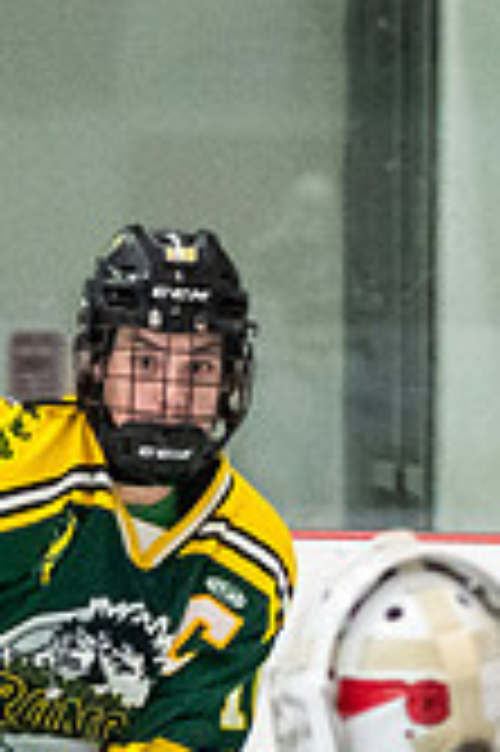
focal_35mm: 720
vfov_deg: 2.9
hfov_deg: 1.9
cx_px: 105
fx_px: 15030
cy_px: 1044
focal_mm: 90
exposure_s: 1/800
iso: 4000
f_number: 2.8
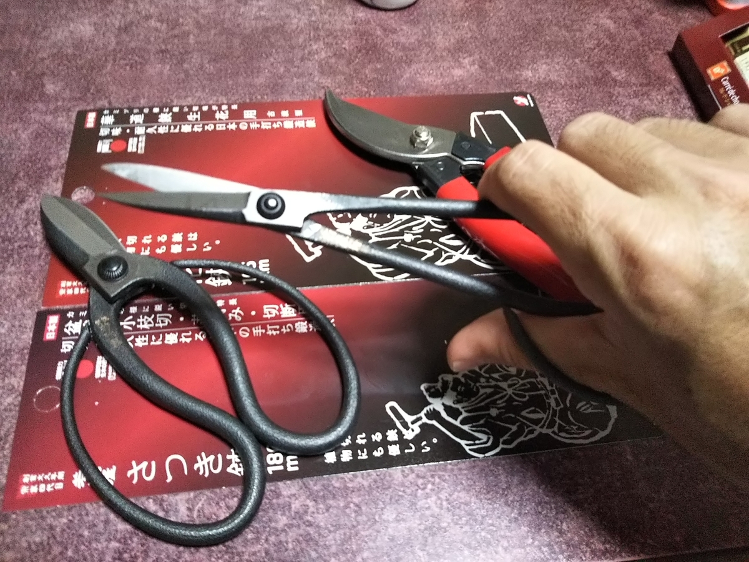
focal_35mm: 30
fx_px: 649
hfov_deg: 60.0
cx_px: 374
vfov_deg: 46.8
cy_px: 281
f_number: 2.2
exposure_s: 1/30
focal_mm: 4
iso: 320
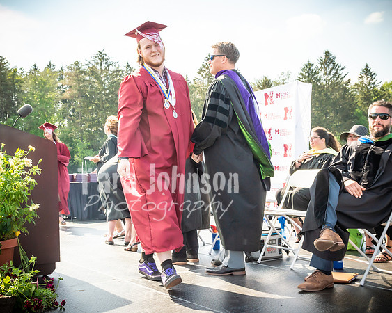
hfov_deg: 38.0
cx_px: 196
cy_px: 156
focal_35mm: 49
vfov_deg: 30.8
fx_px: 569
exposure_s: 1/500
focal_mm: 29
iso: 200
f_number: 7.1
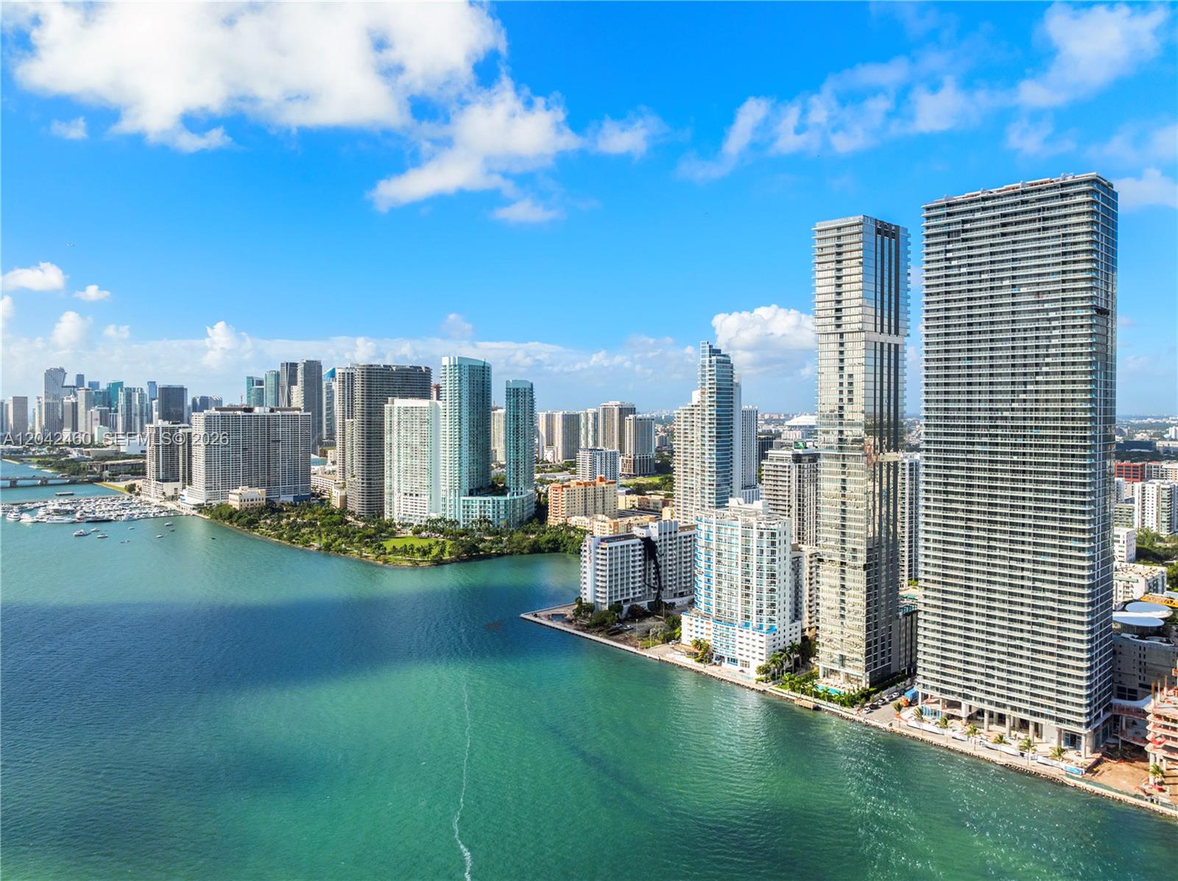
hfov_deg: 71.6
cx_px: 589
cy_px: 440
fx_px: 816
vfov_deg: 56.7
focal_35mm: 24
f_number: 2.8
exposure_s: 1/160
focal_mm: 12.29
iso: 100
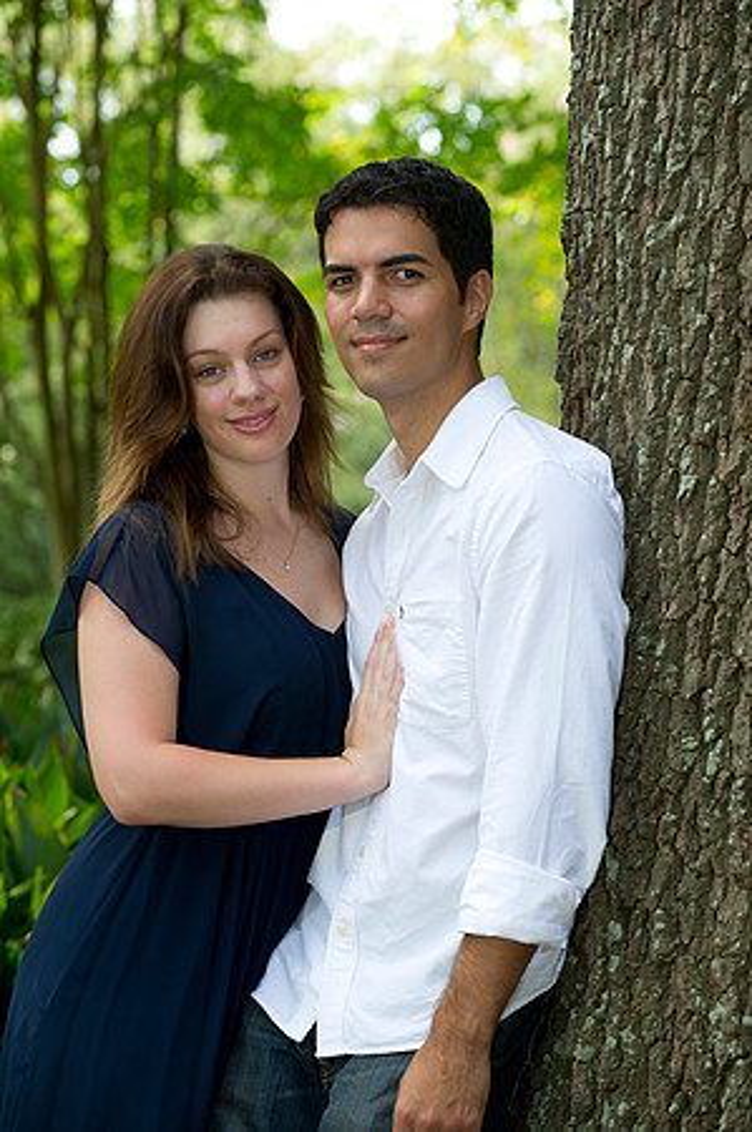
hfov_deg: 10.5
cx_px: 376
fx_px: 4082
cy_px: 566
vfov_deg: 15.8
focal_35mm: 130
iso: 250
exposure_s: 1/60
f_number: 5.6
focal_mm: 130
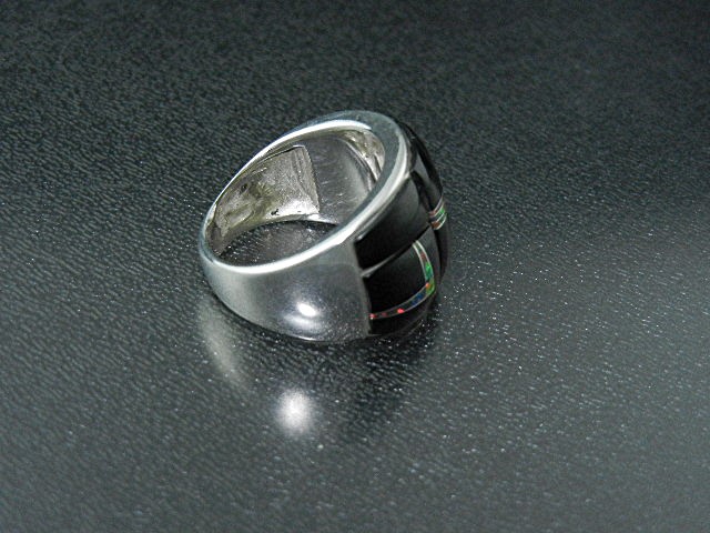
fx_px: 1579
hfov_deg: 25.3
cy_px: 266
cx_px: 355
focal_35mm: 77
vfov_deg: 19.1
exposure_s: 1/30
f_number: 8.6
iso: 800
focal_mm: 13.9
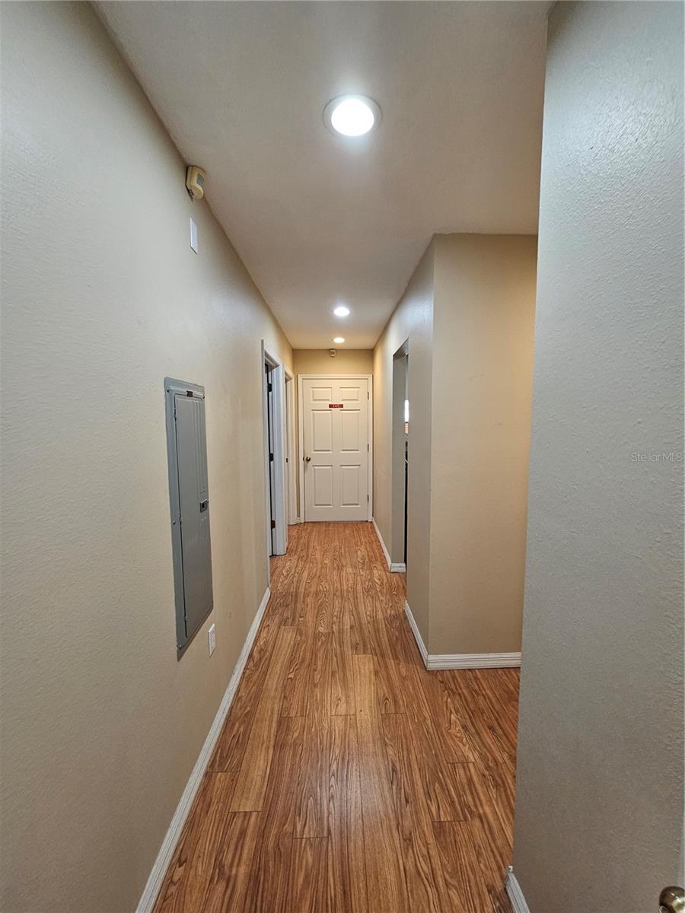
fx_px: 343
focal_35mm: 13
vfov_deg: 106.2
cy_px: 456
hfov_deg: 89.9
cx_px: 342
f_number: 2.2
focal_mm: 2.2
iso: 250
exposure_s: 1/60
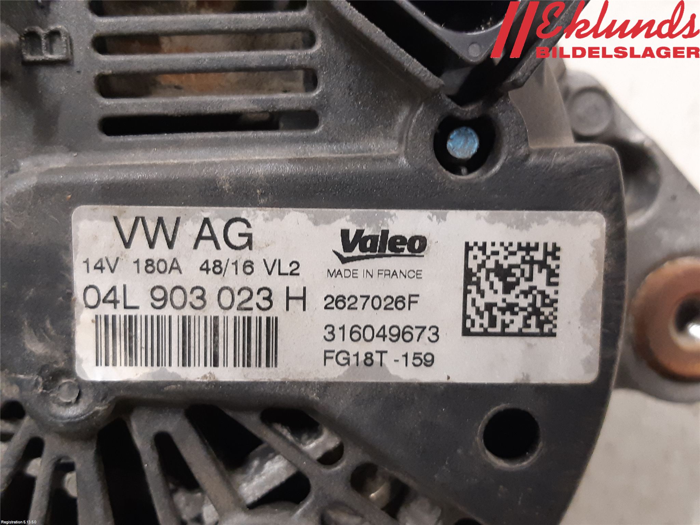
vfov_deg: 53.1
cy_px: 262
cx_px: 350
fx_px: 526
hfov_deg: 67.3
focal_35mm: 26
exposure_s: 1/33
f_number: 1.7
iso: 200
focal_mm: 3.93
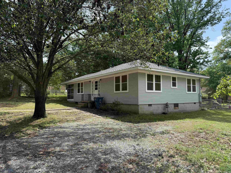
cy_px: 86
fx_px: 160
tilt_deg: +3.6
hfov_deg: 71.6
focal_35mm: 24
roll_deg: +0.7
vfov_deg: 56.8
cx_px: 116
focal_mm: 6.76
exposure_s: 1/3425
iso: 100
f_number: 1.78
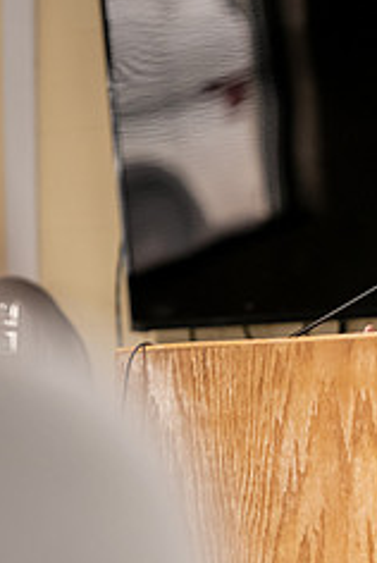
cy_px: 347
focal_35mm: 405
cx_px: 496
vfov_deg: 5.1
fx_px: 6343
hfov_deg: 3.4
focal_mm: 165
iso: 2000
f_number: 2.8
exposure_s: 1/200
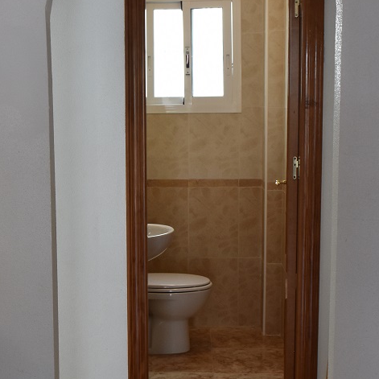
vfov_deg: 26.5
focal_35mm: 65
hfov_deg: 26.3
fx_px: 805
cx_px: 127
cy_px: 190
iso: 800
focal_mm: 20
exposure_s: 1/100
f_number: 5
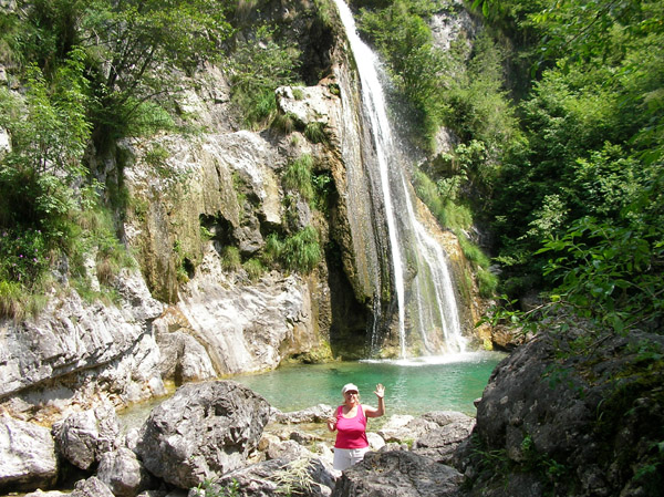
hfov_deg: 49.0
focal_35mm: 38
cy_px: 248
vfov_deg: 37.7
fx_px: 728
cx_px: 332
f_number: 3.5
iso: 50
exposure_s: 1/256
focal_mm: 5.8
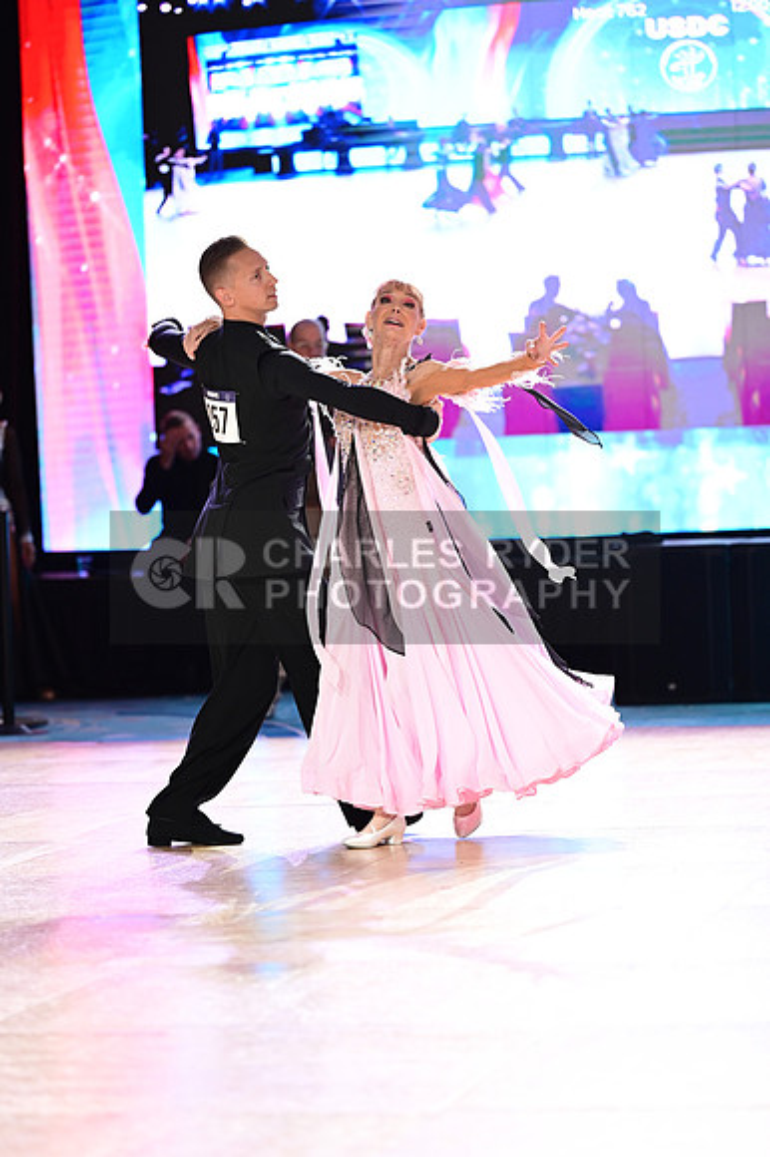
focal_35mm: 140
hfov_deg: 9.8
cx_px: 385
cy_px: 578
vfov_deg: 14.7
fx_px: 4497
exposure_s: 1/320
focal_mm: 140
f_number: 2.8
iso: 2000
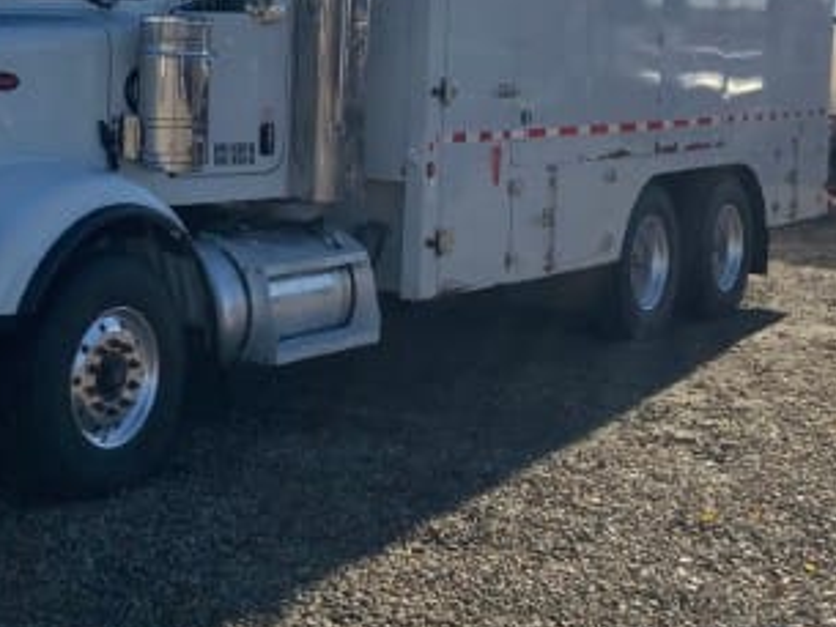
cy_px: 88
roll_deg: -1.0
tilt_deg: +2.0
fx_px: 1836
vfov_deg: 19.1
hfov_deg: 25.4
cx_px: 236
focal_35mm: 76
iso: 16
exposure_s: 1/2538
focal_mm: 3
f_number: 1.8
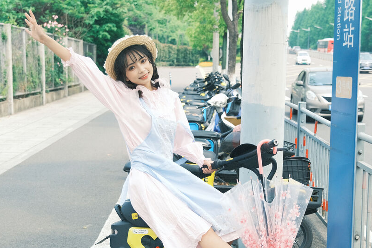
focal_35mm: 66
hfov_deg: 30.4
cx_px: 222
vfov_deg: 20.6
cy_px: 154
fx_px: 682
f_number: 2.8
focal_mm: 29.2
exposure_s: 1/500
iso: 160
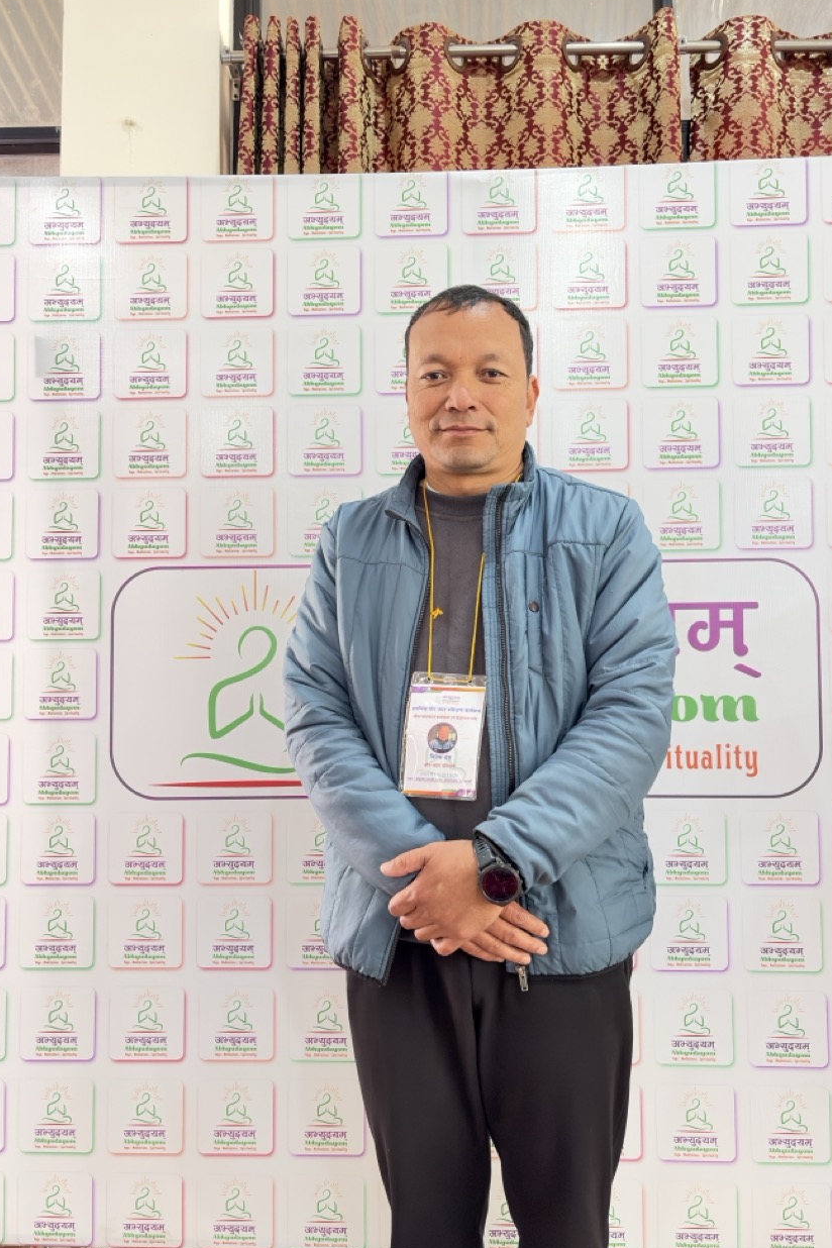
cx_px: 443
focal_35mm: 28
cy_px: 639
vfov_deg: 65.5
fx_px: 971
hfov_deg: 46.4
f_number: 1.6
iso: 400
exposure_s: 1/28
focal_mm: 5.96
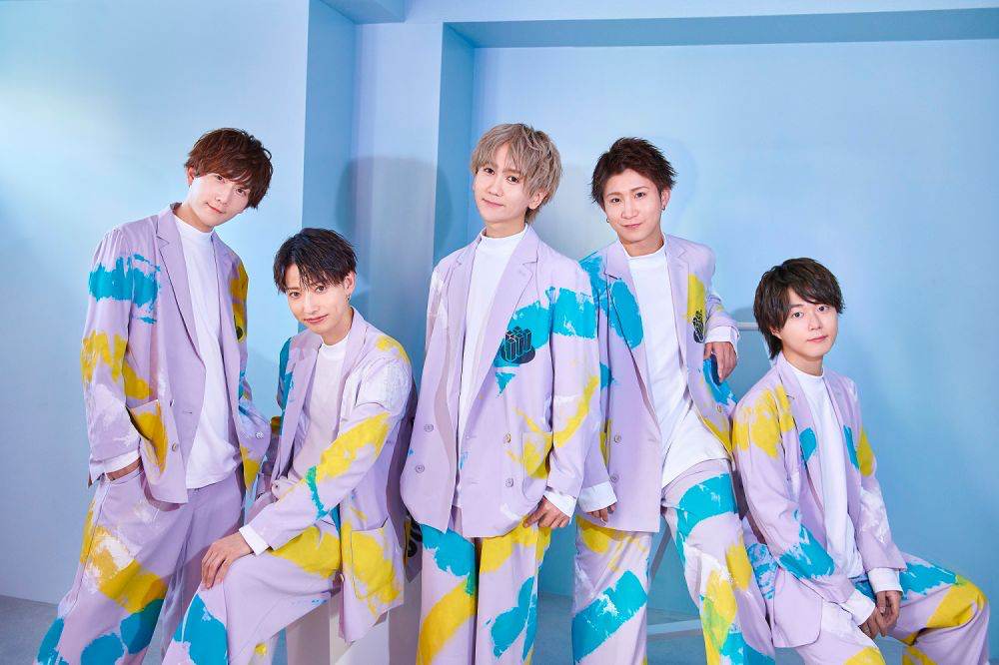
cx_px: 500
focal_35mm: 35
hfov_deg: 54.5
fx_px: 971
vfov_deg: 37.8
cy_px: 332
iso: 1250
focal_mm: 35
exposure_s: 1/160
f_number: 4
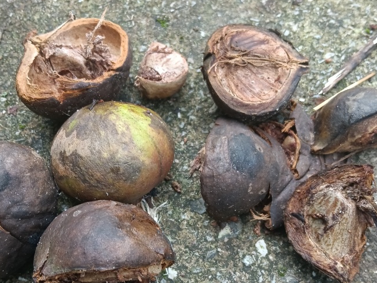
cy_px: 153
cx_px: 184
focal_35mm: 43
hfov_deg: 43.8
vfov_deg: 33.6
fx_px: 468
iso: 576
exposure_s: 1/50
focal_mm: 4.05
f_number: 1.8
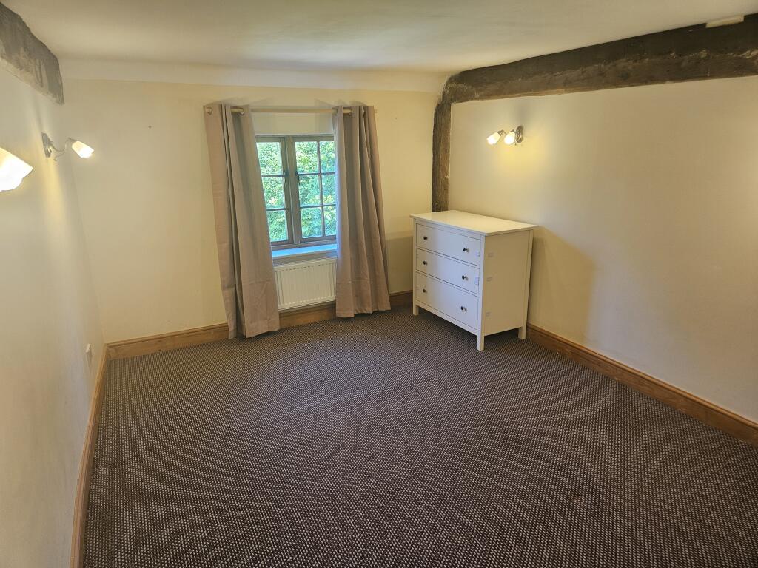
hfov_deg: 73.9
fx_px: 504
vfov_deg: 58.9
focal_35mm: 23
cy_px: 284
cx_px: 379
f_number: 1.8
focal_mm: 5.4
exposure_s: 1/100
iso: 125
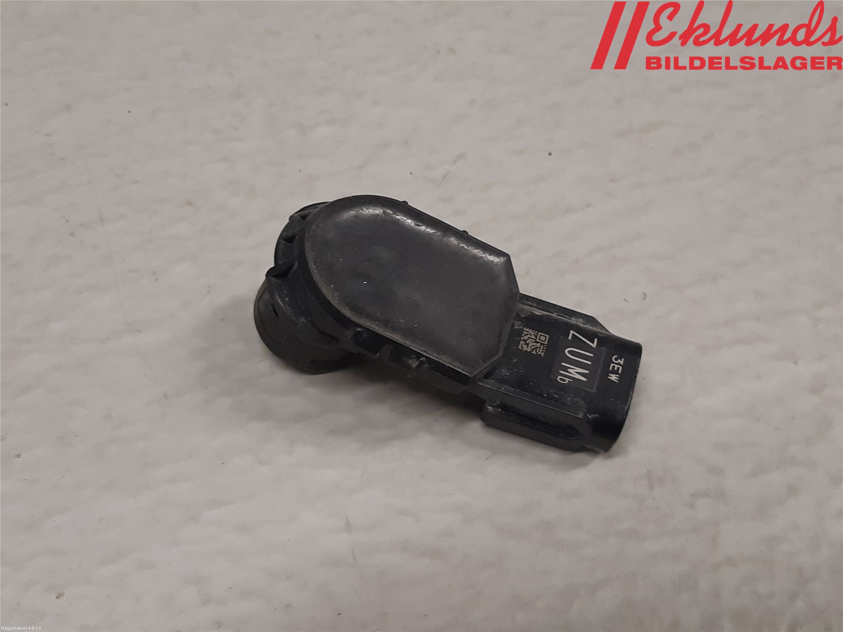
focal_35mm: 26
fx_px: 633
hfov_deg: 67.3
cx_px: 422
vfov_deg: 53.1
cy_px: 316
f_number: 1.7
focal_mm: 3.93
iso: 100
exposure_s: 1/50
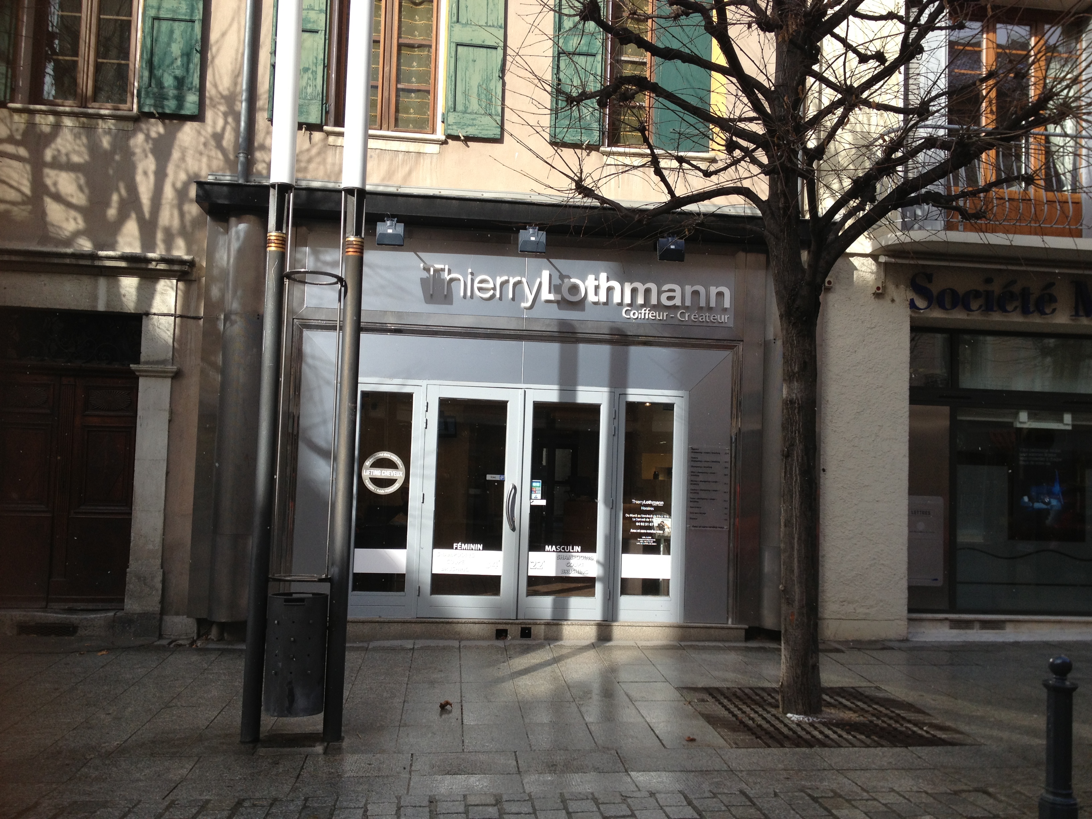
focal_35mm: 35
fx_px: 1104
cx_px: 546
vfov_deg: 40.7
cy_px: 410
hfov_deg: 52.6
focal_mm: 4.28
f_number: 2.4
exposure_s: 1/690
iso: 50
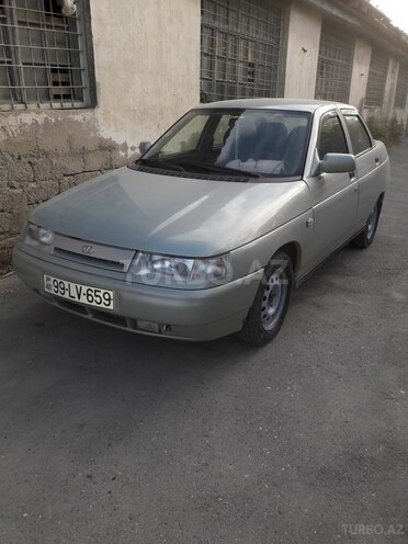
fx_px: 440
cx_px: 204
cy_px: 272
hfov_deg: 49.7
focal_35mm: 28
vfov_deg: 63.4
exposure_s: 1/385
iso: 40
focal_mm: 3.7
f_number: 1.9
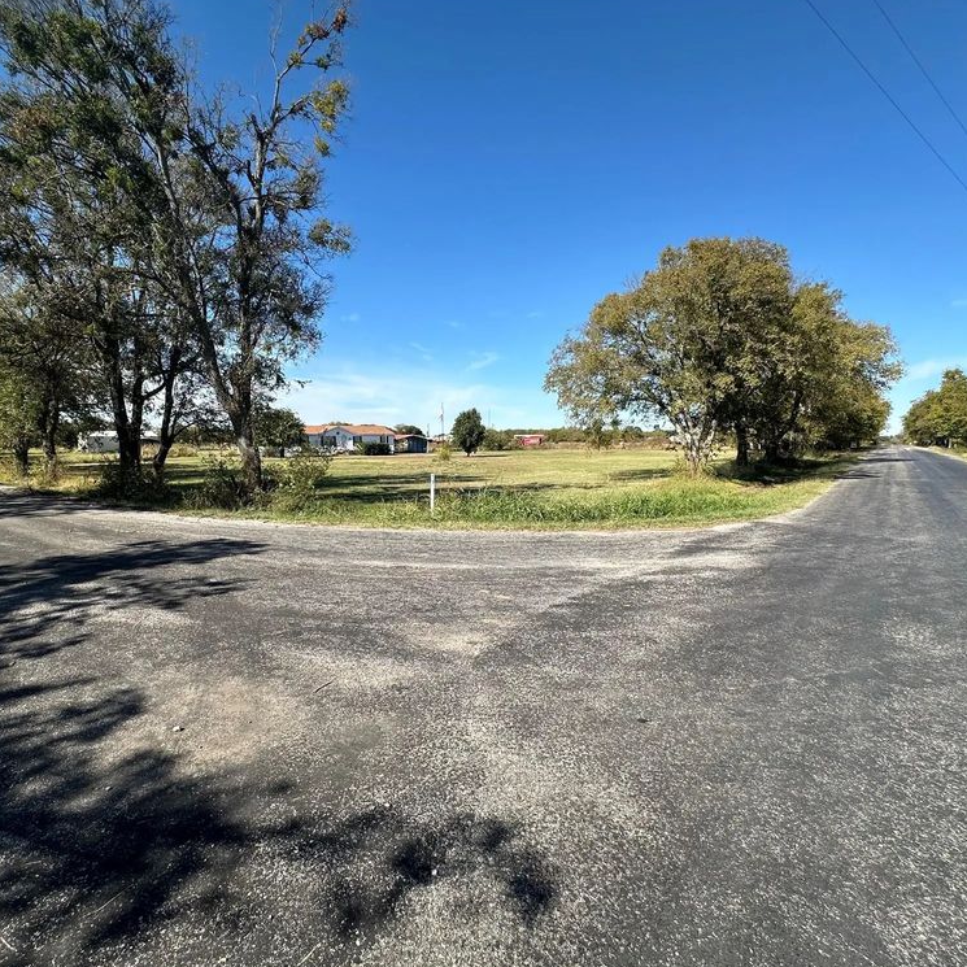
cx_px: 413
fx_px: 537
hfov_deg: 83.4
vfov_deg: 84.0
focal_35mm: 17
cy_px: 485
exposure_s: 1/1742
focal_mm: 2.22
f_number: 2.2
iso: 50
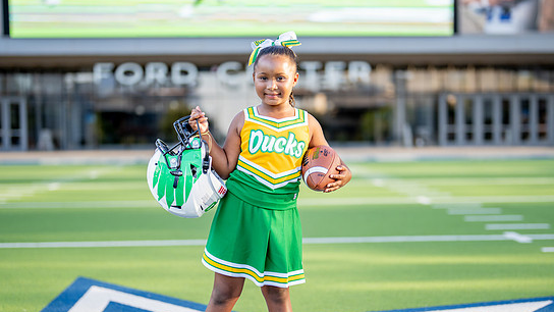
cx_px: 289
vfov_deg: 17.5
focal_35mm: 69
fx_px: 1014
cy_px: 195
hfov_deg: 30.6
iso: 160
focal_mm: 50
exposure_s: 1/2500
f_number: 1.2
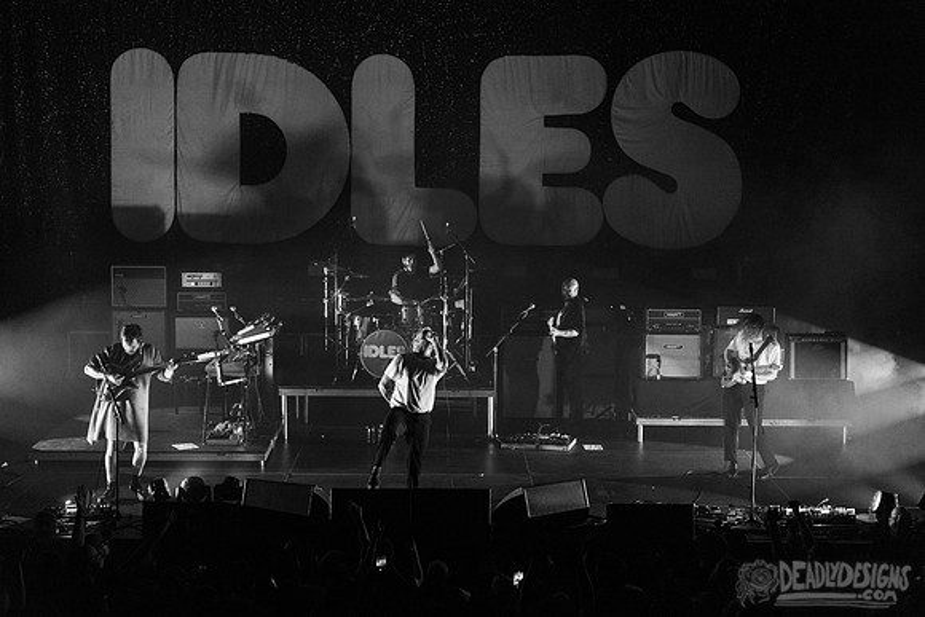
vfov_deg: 24.2
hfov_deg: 35.6
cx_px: 462
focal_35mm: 56
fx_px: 1439
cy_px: 308
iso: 2500
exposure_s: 1/400
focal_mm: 56
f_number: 3.2
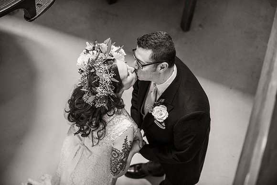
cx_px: 138
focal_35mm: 70
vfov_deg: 19.5
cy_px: 92
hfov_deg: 28.8
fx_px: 539
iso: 1600
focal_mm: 70
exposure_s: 1/125
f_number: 2.8
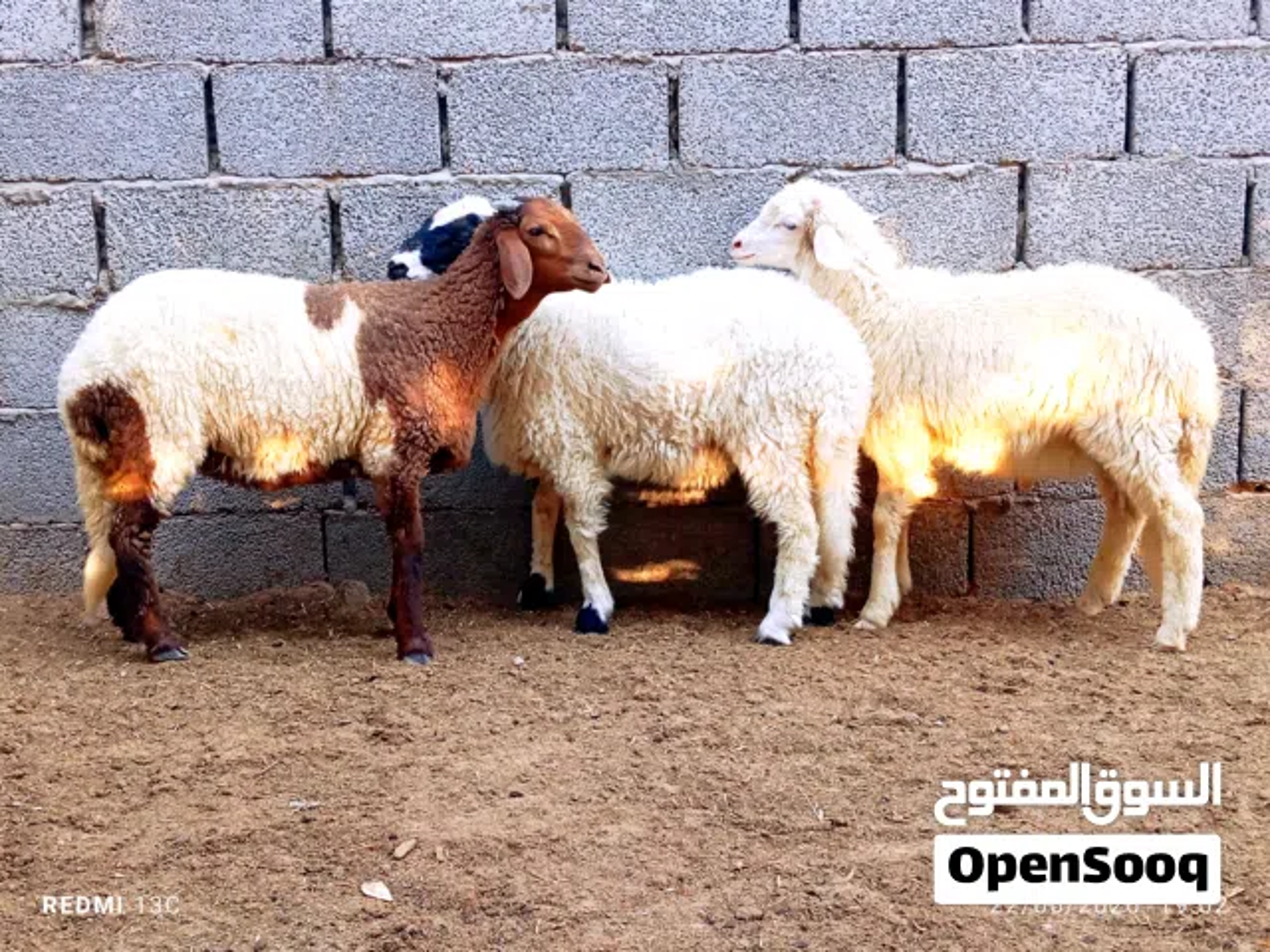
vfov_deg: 34.3
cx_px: 635
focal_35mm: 42
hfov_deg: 44.8
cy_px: 476
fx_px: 1541
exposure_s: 1/100
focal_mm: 4.22
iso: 570
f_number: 1.8
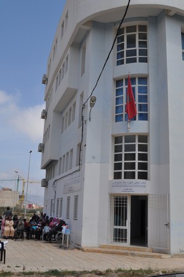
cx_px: 92
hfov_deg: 34.1
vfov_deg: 49.6
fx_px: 300
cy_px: 138
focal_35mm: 39
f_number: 10
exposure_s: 1/400
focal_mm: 26
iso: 200
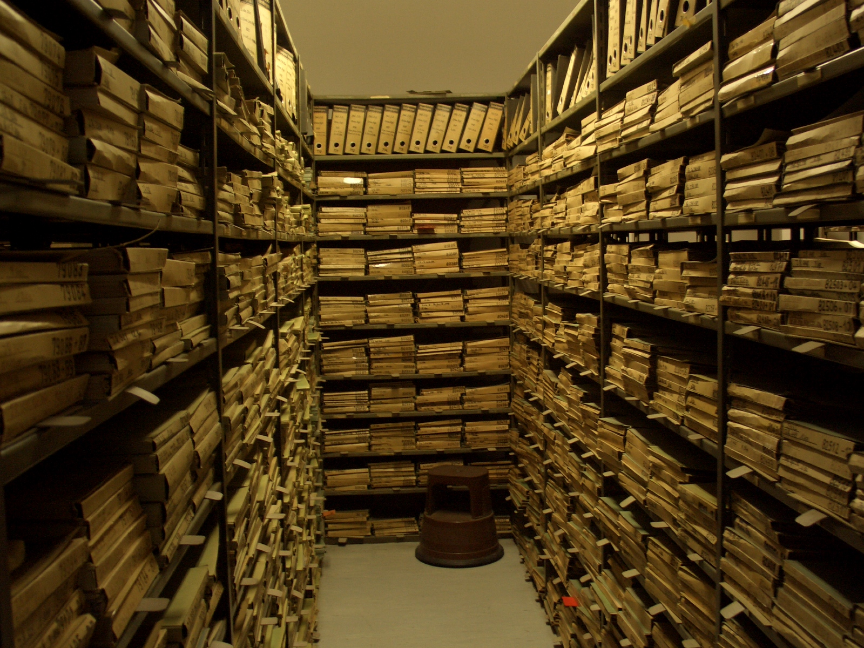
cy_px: 324
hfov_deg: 51.4
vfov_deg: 39.7
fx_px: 899
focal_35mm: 36
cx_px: 432
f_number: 2.9
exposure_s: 1/8
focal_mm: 7.81
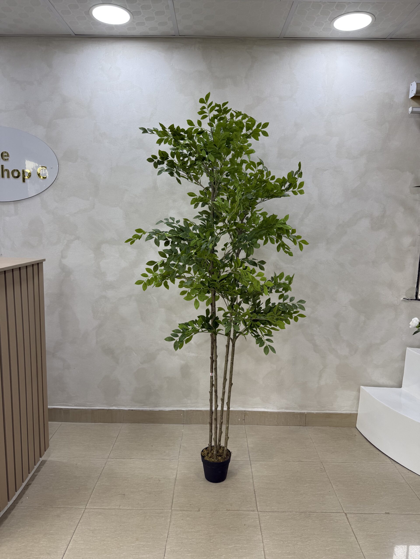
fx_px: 388
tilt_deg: -7.4
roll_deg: -1.0
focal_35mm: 24
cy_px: 280
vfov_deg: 71.6
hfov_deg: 56.8
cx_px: 210
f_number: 1.78
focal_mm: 6.76
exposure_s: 1/178
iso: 80
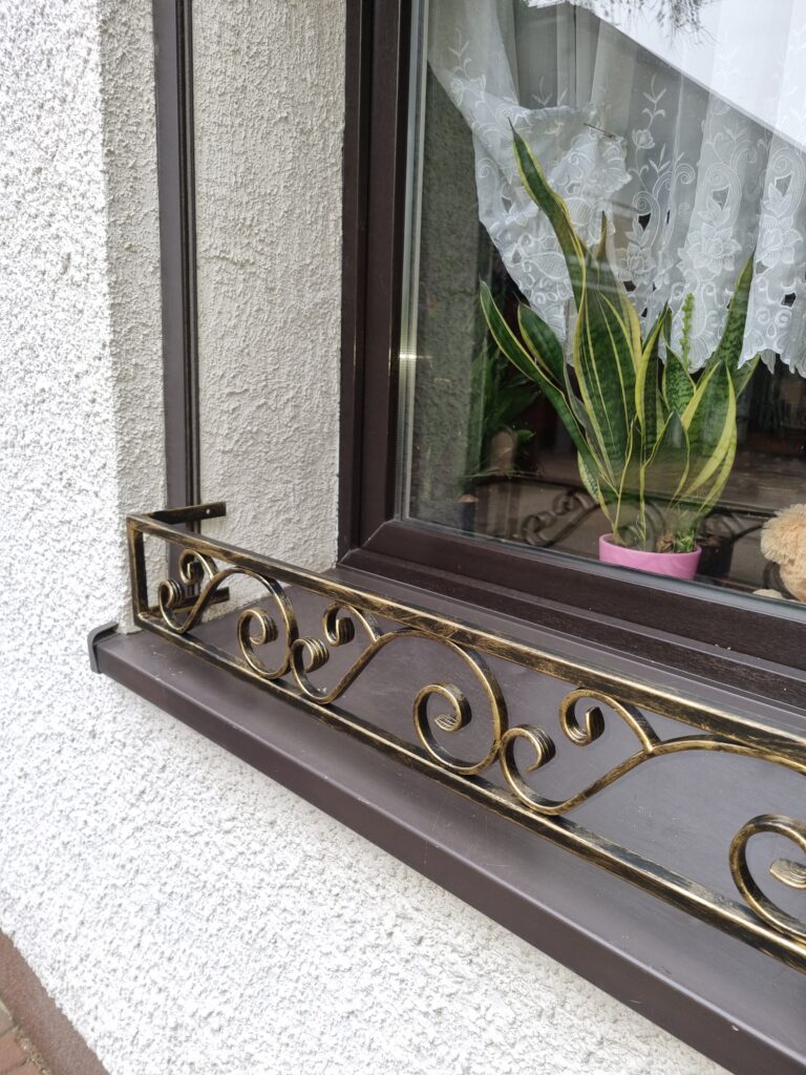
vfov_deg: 67.3
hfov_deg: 53.1
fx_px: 807
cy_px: 538
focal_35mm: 26
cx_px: 403
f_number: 1.8
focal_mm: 5.4
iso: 125
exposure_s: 1/100
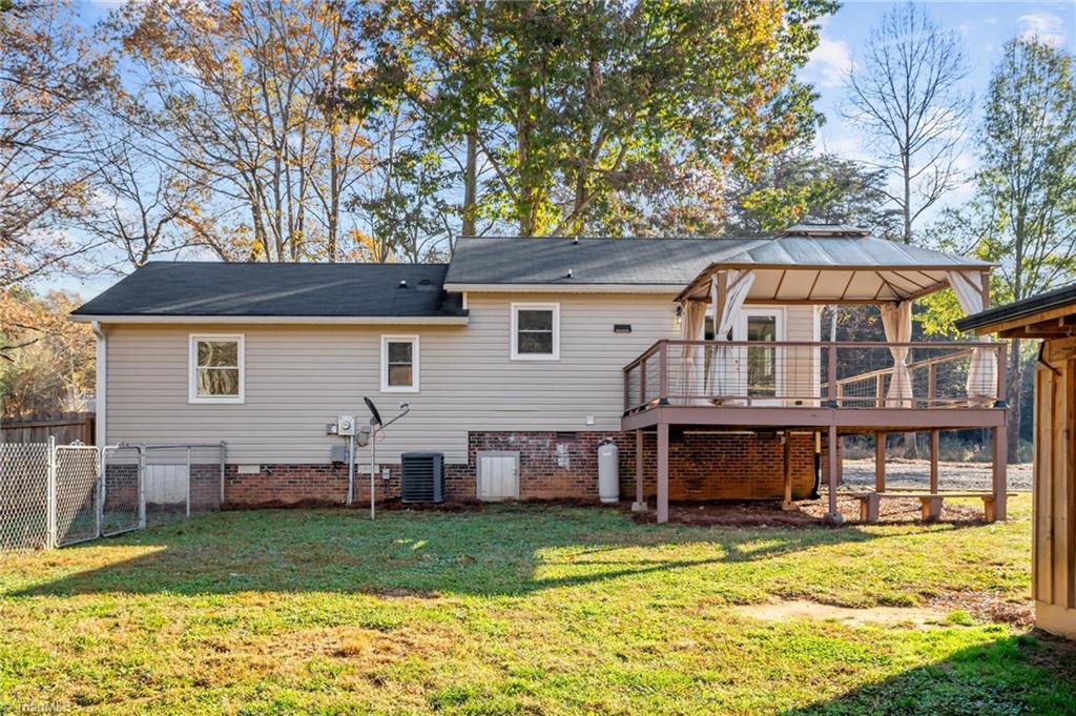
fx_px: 1045
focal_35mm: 35
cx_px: 538
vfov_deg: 37.8
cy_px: 358
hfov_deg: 54.5
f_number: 8
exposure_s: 1/400
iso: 200
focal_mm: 35
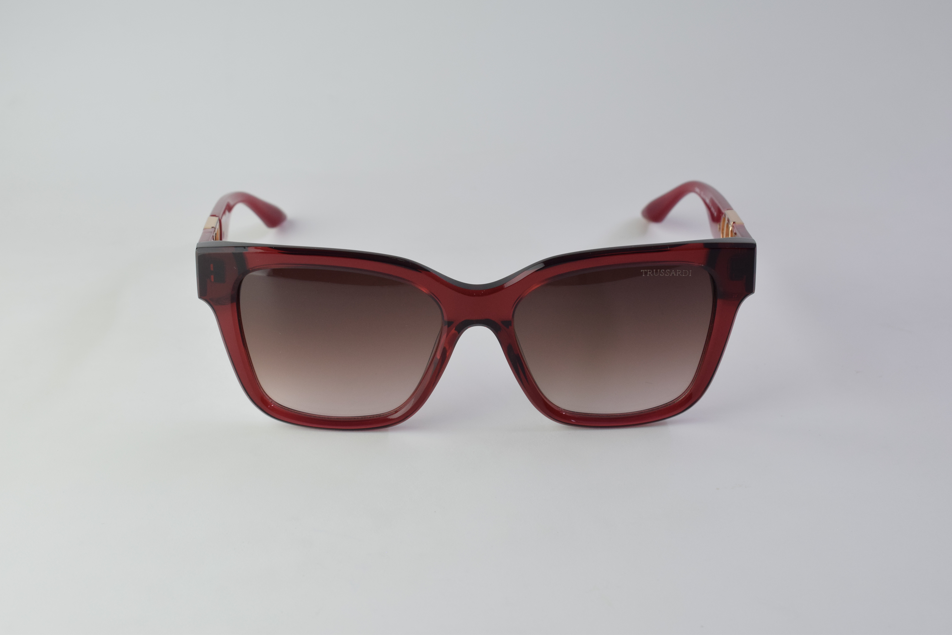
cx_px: 476
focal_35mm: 63
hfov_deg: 31.9
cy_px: 318
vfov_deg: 21.6
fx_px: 1666
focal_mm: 42
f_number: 11
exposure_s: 1/60
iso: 500
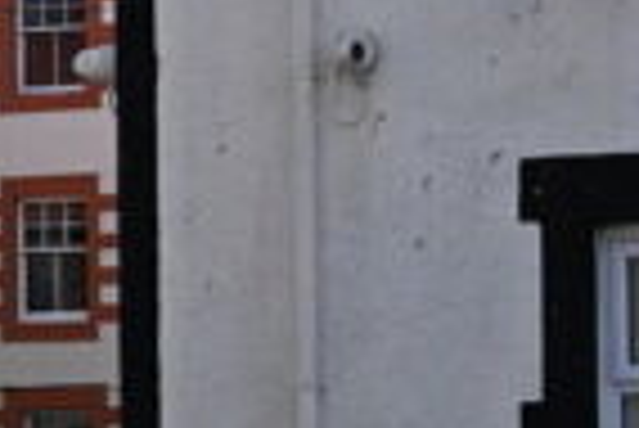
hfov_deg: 7.4
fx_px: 4726
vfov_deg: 5.2
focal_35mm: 266
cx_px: -734
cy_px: 381
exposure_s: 1/200
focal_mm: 54
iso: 100
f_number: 9
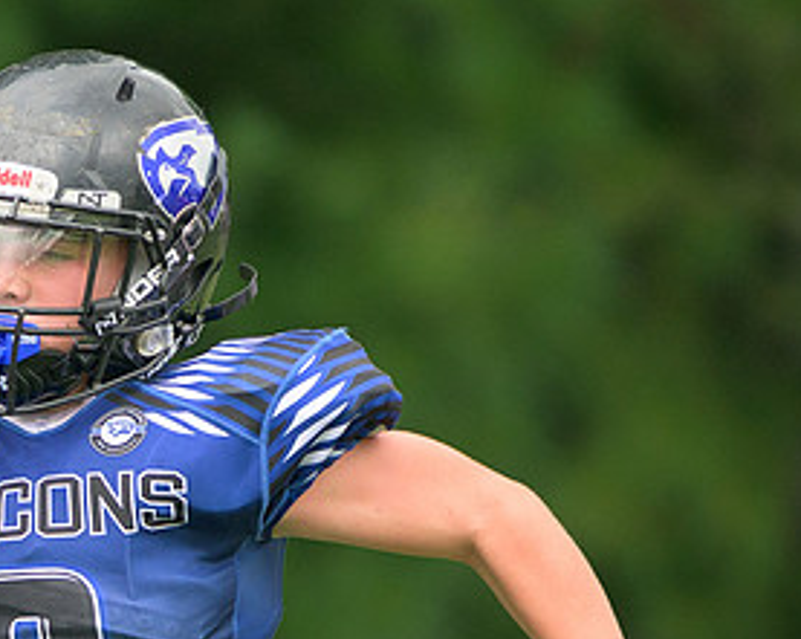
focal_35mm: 2329
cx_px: -242
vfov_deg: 0.7
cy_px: 562
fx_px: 55154
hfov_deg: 0.8
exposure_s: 1/1250
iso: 400
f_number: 4
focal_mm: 560
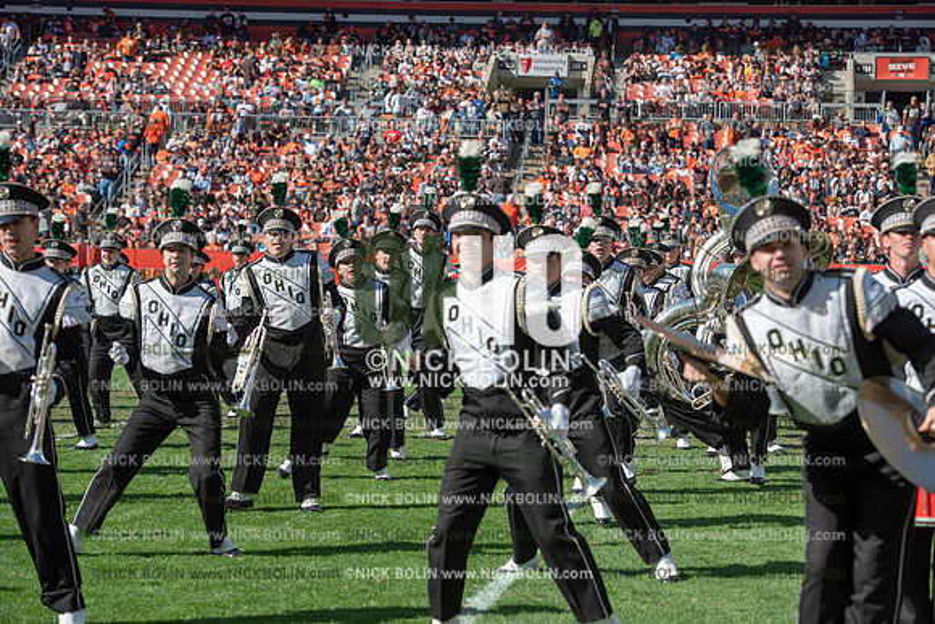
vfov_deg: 13.7
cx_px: 468
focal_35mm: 100
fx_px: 2598
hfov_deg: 20.4
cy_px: 312
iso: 400
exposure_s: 1/2000
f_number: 5
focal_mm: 100
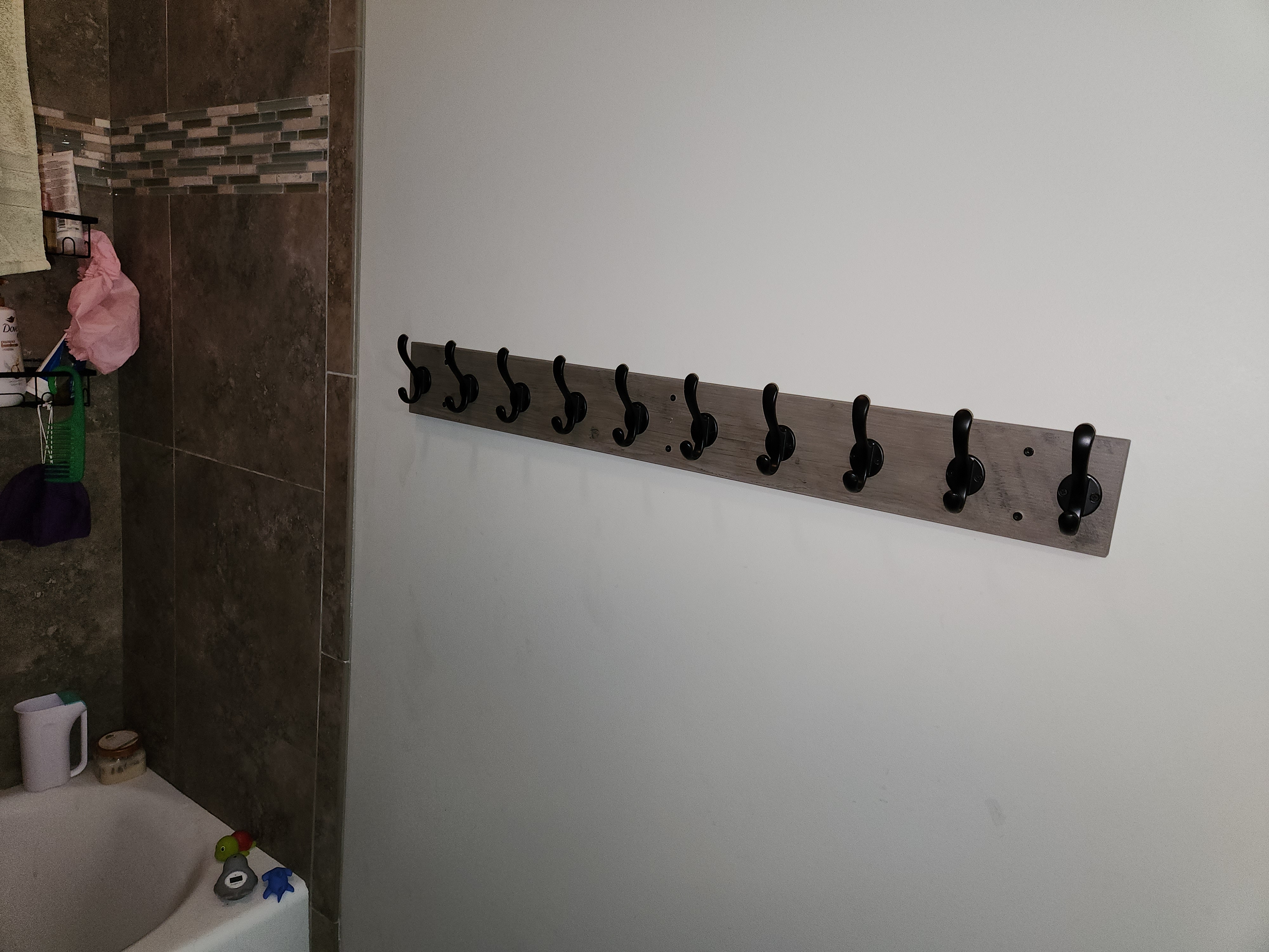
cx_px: 634
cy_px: 476
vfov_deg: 58.9
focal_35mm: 23
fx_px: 843
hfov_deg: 73.9
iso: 100
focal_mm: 5.4
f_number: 1.8
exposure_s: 1/60
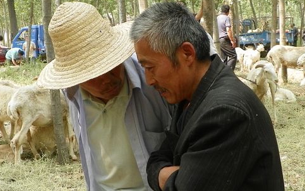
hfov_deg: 28.6
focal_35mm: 72
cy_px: 91
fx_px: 599
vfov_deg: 18.1
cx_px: 142
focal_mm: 7.3
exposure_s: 1/60
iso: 100
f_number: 3.2
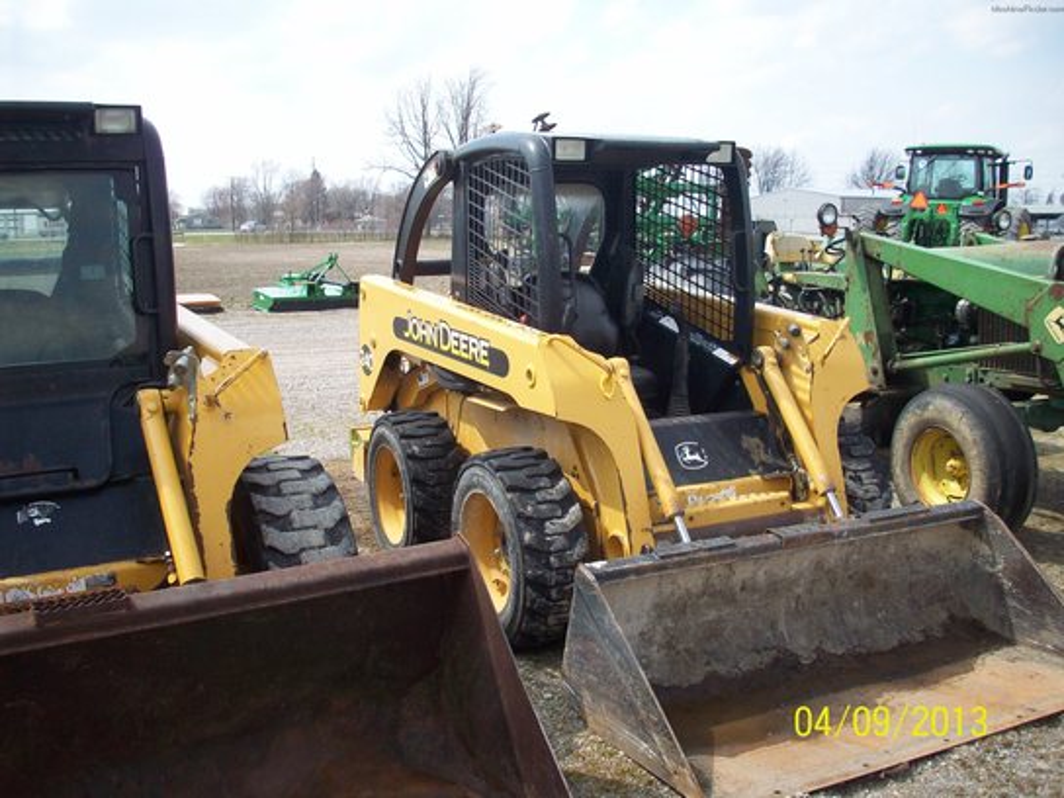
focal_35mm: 37
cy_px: 399
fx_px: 1137
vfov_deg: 38.7
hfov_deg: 50.1
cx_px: 532
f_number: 5.6
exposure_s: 1/217
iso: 80
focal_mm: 6.2
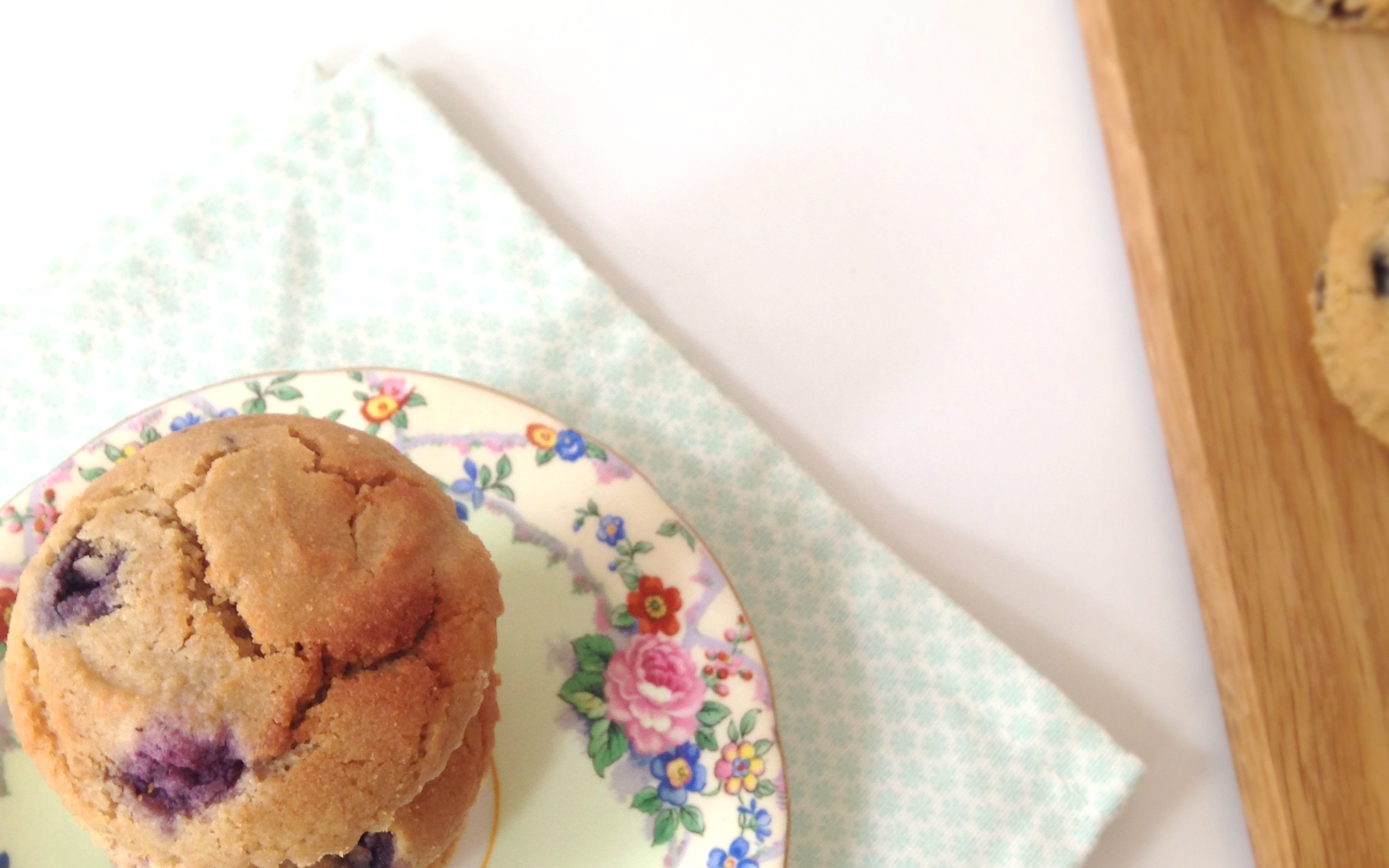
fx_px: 1779
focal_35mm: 47
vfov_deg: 27.4
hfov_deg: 42.6
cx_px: 690
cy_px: 365
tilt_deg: -65.1
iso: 50
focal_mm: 4.12
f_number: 2.4
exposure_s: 1/20
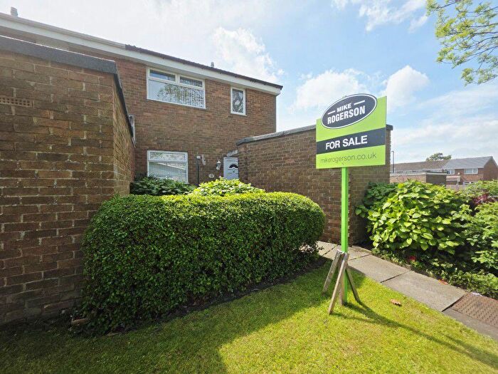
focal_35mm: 13
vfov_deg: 89.9
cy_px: 187
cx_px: 249
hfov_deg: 106.2
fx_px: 187
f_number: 1.9
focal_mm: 2.2
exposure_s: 1/2175
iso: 40
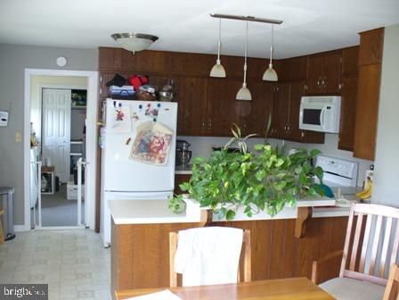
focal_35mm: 37
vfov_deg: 38.7
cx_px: 200
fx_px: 426
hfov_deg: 50.1
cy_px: 150
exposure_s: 1/30
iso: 160
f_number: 2.8
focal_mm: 6.1
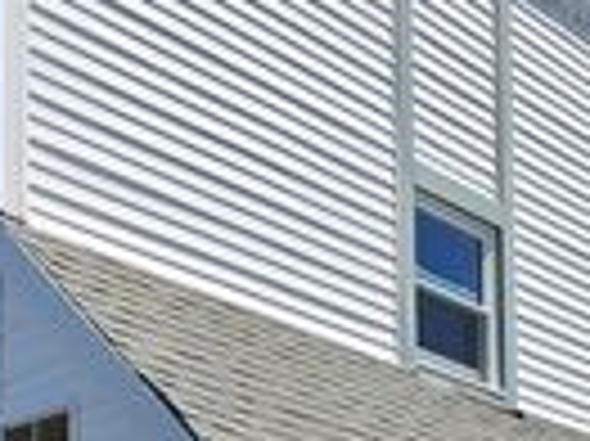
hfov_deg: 21.8
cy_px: 673
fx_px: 1499
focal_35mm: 88
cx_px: 59
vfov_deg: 15.4
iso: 10
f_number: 1.7
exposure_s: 1/960
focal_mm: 6.3
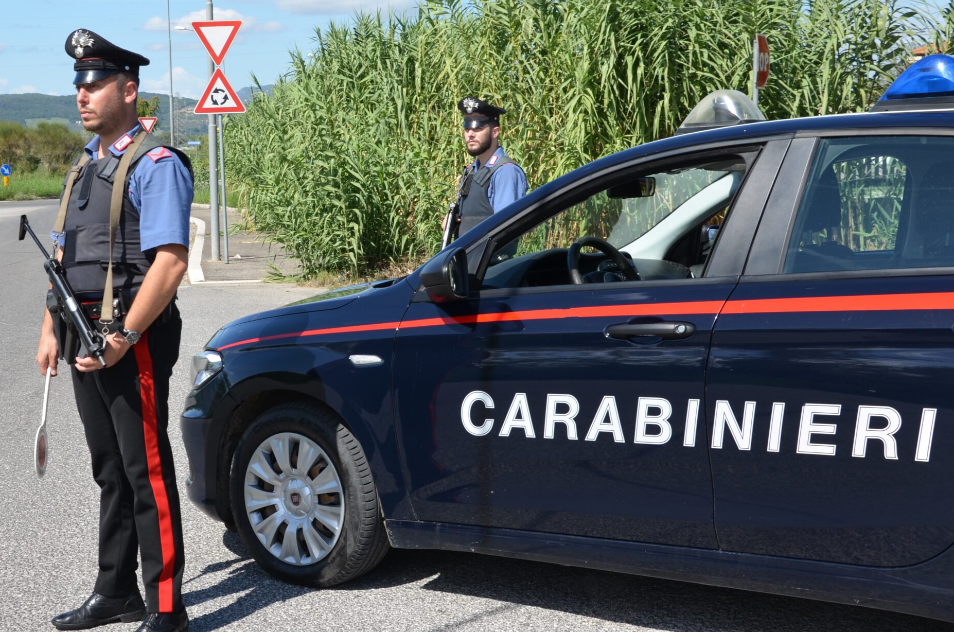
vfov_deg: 23.3
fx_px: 1534
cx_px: 323
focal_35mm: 58
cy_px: 266
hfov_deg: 34.3
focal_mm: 28
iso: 110
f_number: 8
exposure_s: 1/250
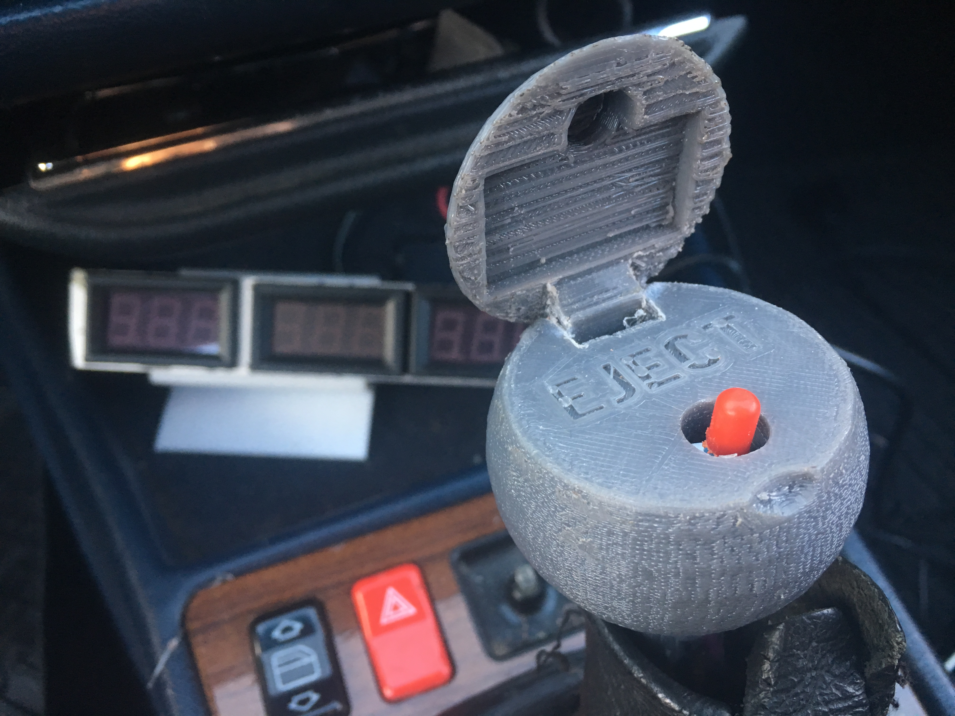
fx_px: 800
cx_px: 478
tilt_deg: -40.5
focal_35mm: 29
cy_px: 358
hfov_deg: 61.7
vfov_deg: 48.2
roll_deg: +1.6
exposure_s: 1/33
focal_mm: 4.15
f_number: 2.2
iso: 125
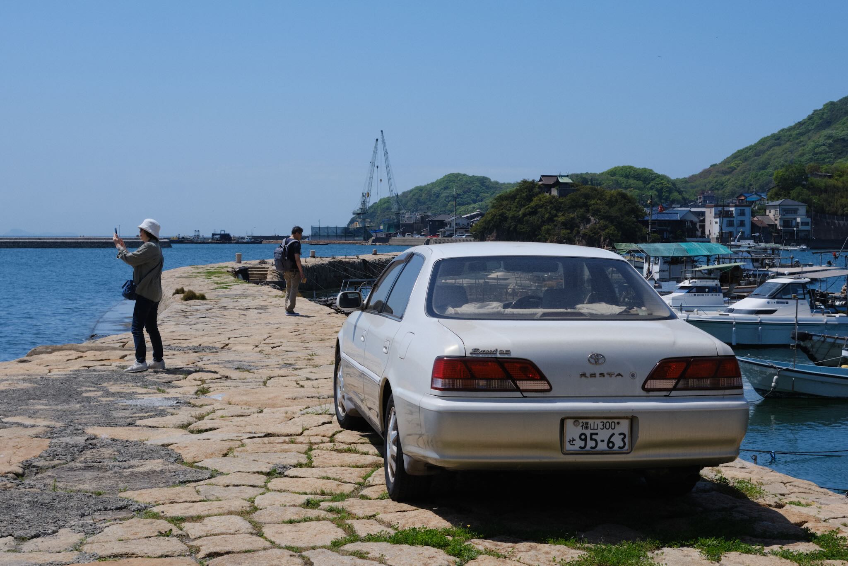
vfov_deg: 32.6
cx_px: 424
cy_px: 283
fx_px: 966
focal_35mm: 41
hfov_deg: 47.4
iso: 250
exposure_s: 1/1300
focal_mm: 27
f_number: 7.1
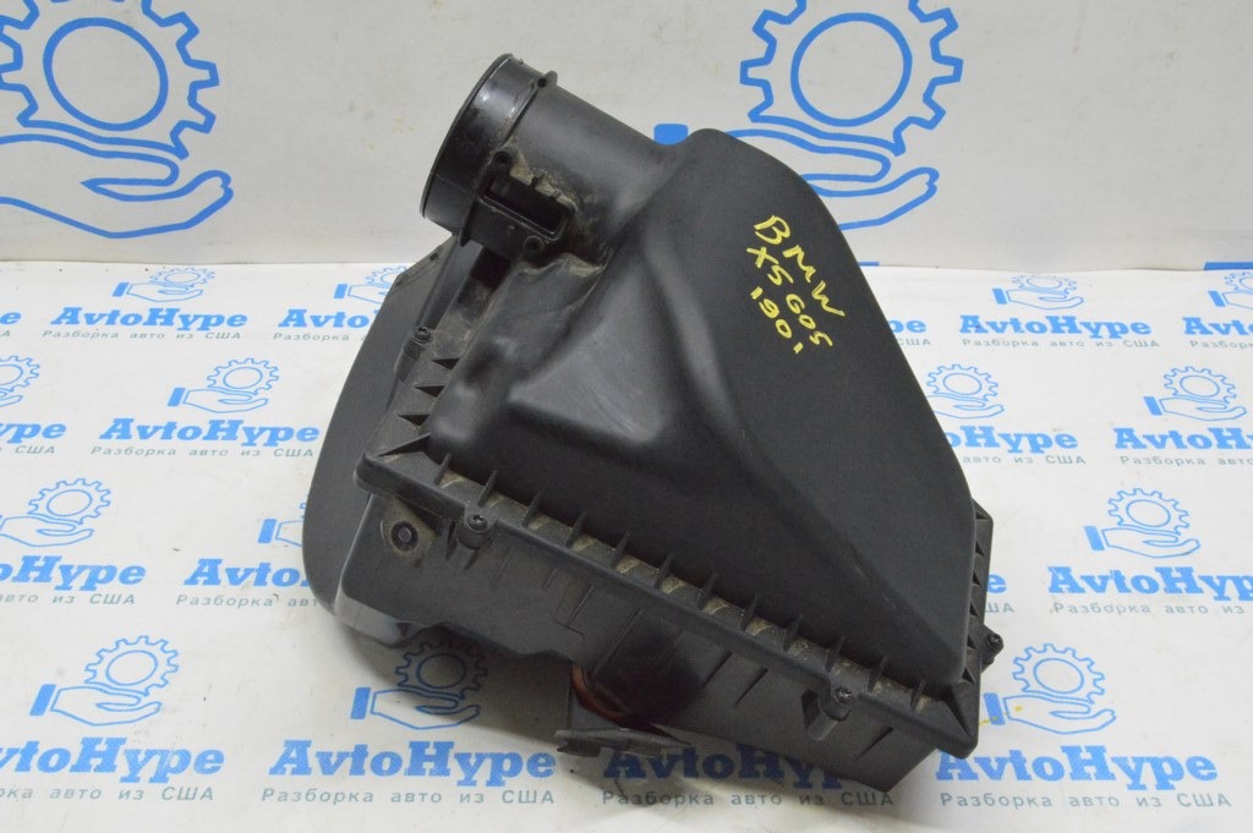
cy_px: 416
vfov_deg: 34.2
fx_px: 1356
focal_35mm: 39
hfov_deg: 49.6
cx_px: 626
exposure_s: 1/20
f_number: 20
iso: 6400
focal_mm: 26
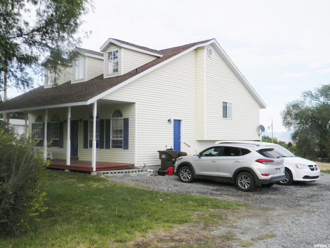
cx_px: 165
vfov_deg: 39.7
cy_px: 124
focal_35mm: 36
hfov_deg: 51.4
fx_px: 343
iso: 80
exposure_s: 1/760
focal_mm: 6.4
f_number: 3.7
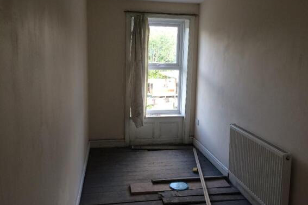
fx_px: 265
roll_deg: -0.1
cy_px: 93
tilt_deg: -7.7
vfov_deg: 42.3
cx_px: 154
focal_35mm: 31
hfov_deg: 60.3
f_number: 2.2
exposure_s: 1/40
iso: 40
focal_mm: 4.15
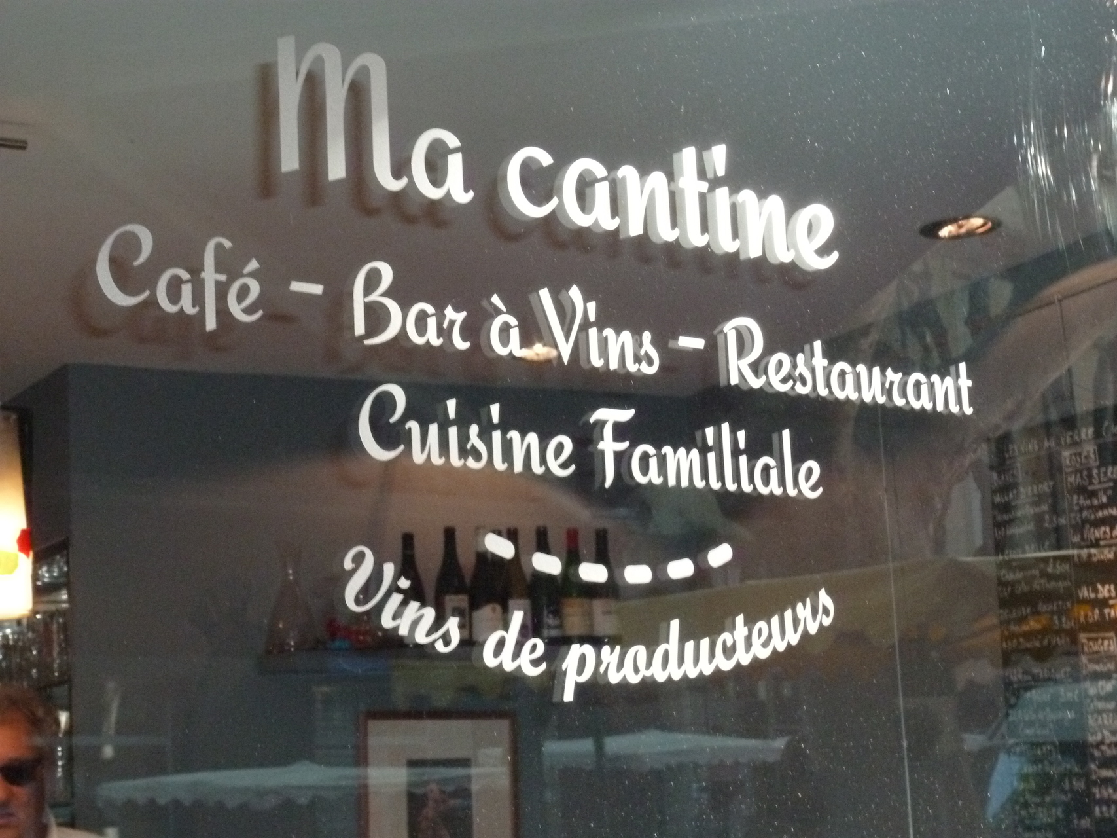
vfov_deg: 19.6
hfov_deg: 26.0
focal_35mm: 75
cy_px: 419
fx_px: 2420
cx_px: 558
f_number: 5.3
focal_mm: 13.3
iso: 640
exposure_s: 1/50
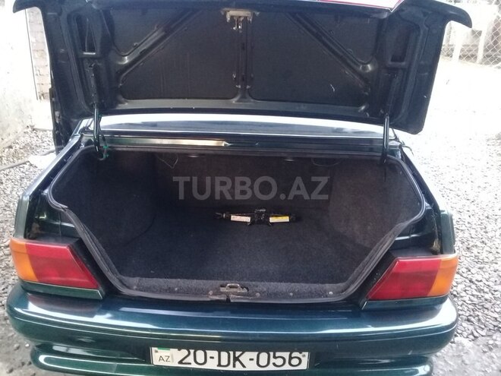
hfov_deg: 58.4
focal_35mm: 31
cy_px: 188
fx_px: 449
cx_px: 250
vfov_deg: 45.4
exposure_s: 1/33
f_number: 2.2
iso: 200
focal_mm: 3.3
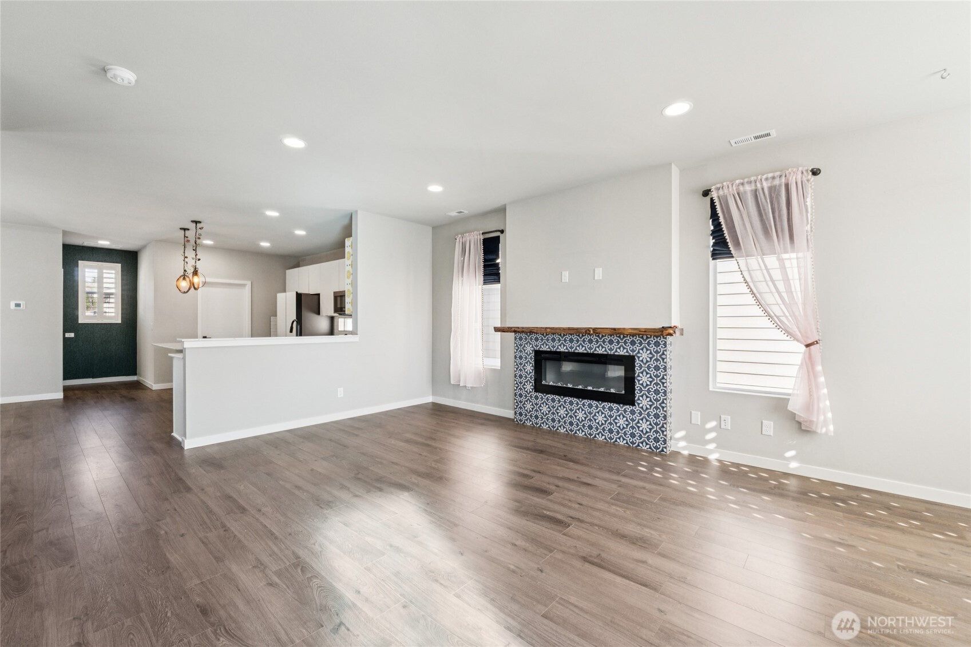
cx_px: 486
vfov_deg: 77.3
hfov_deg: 100.4
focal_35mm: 15
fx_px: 405
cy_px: 324
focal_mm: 10
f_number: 9
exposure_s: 1/8
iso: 200
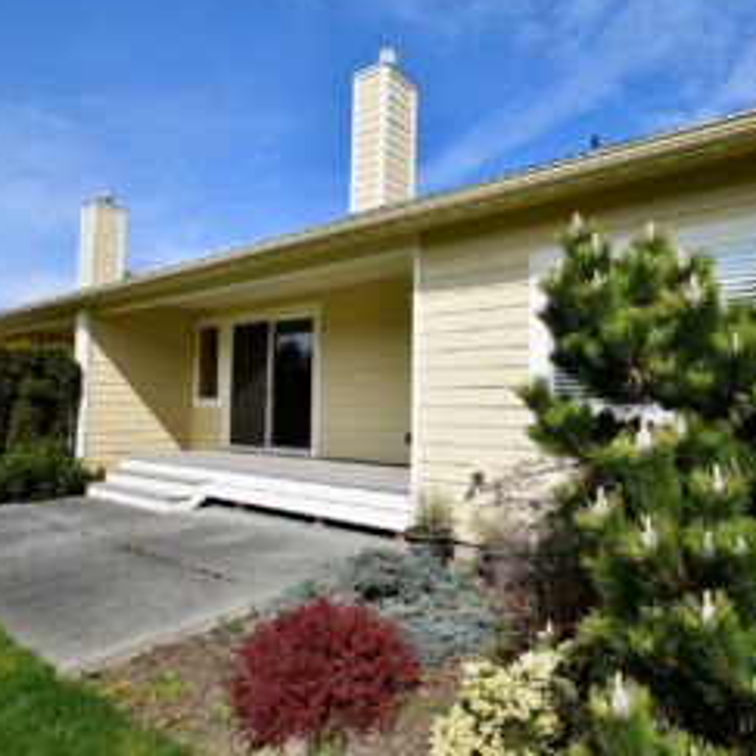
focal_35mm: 21
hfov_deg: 71.4
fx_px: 519
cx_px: 454
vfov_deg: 72.1
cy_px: 375
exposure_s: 1/400
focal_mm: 10
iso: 200
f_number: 10
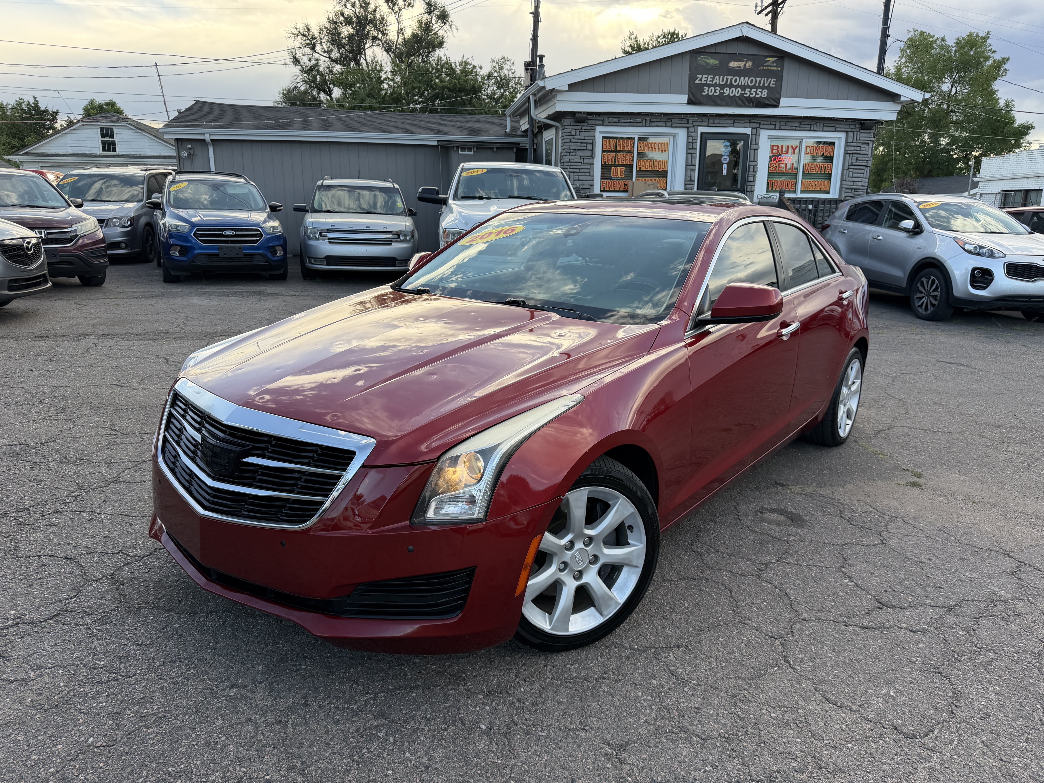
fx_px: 724
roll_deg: -0.2
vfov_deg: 56.8
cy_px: 392
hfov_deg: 71.6
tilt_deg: -14.1
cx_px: 522
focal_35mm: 24
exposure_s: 1/695
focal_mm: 6.76
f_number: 1.78
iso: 100
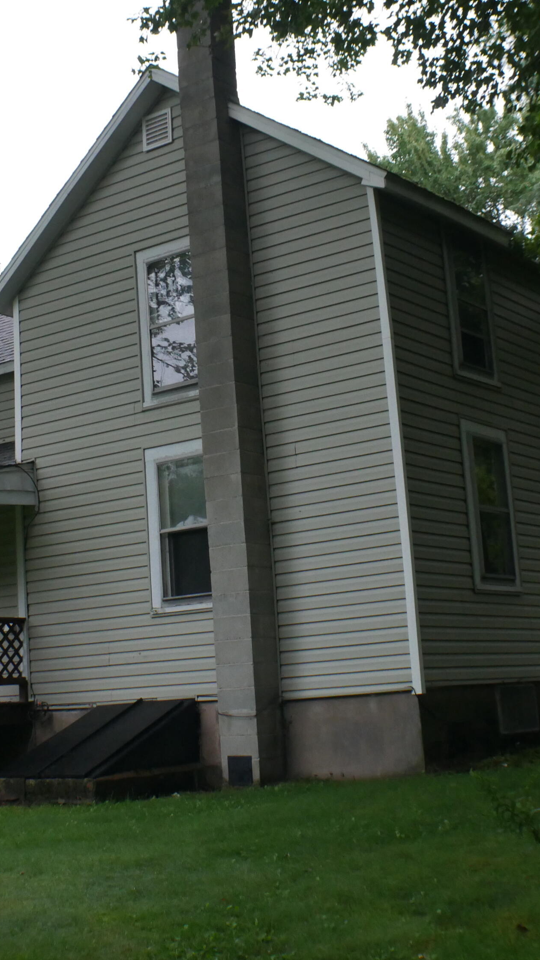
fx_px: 1858
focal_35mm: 73
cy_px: 482
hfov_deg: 16.5
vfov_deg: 29.0
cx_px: 159
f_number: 5.3
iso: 1600
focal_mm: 25
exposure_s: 1/125
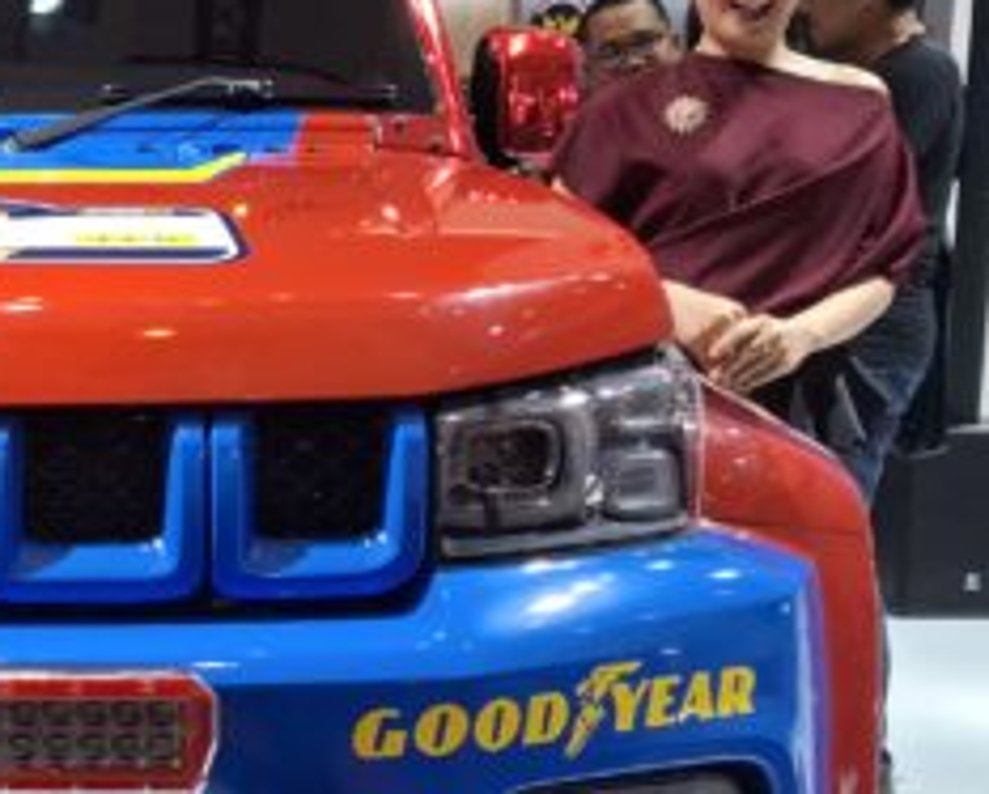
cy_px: 616
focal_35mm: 67
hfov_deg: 25.8
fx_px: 1964
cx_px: -144
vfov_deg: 22.6
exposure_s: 1/100
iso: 80
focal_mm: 5.54
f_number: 1.8
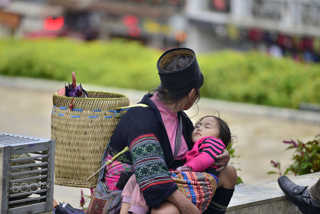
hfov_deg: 10.3
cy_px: 107
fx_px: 1778
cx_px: 160
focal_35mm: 200
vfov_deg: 6.9
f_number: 2.8
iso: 800
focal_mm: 200
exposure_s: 1/500
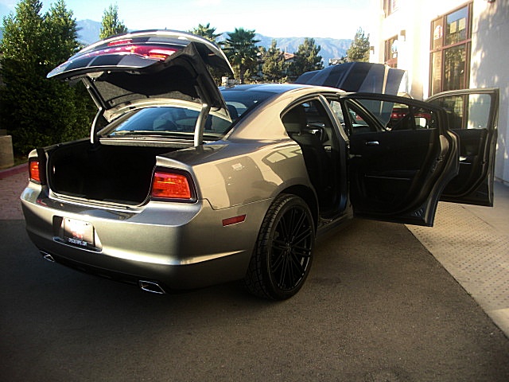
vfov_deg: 39.7
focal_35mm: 36
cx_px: 254
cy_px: 191
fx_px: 529
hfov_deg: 51.4
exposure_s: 1/160
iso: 50
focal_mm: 6.3
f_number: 2.8
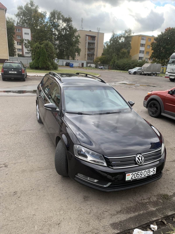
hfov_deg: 53.1
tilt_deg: -18.7
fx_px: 175
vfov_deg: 67.3
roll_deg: -4.3
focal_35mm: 26
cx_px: 88
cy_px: 117
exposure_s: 1/388
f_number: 1.8
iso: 25
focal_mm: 4.25
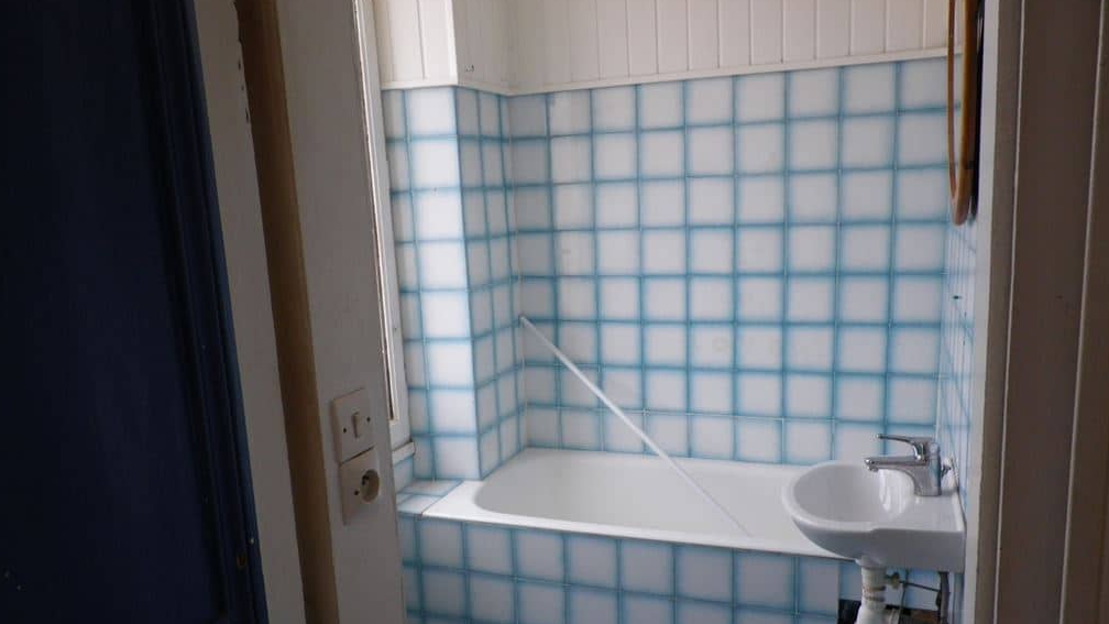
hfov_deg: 62.6
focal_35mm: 31
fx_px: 912
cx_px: 553
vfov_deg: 37.6
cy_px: 381
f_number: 2.6
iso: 160
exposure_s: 1/60
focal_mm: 4.9
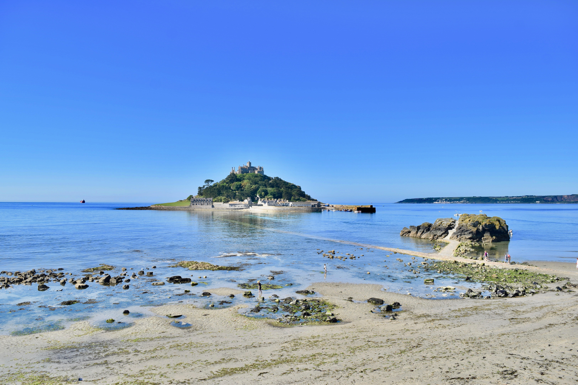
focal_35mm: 27
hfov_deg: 67.4
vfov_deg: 47.9
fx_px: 433
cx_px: 289
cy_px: 192
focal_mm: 18
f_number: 7.1
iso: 100
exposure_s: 1/200
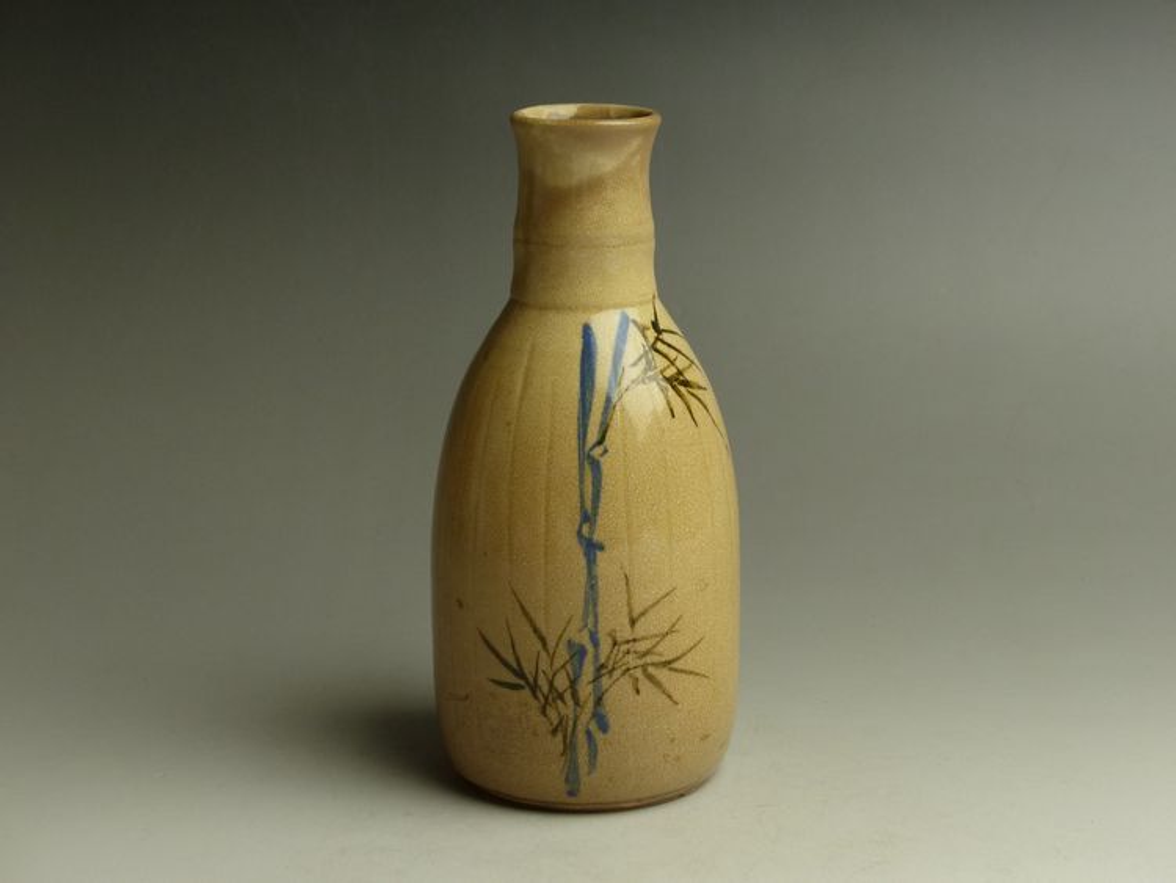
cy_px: 442
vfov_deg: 19.6
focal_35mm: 75
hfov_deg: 26.0
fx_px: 2549
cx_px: 588
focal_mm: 13.5
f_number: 3.5
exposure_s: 1/60
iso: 200
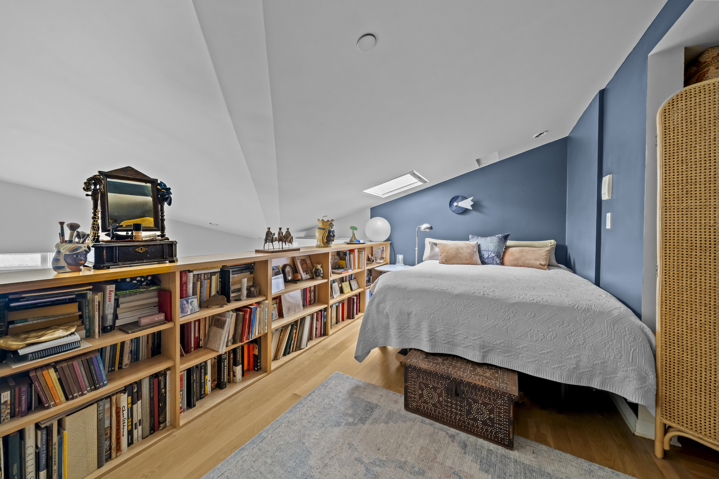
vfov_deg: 90.0
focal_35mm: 12
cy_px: 240
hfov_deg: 112.6
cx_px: 360
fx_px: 240
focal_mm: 12
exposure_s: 1/1.43
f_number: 9.5
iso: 2000
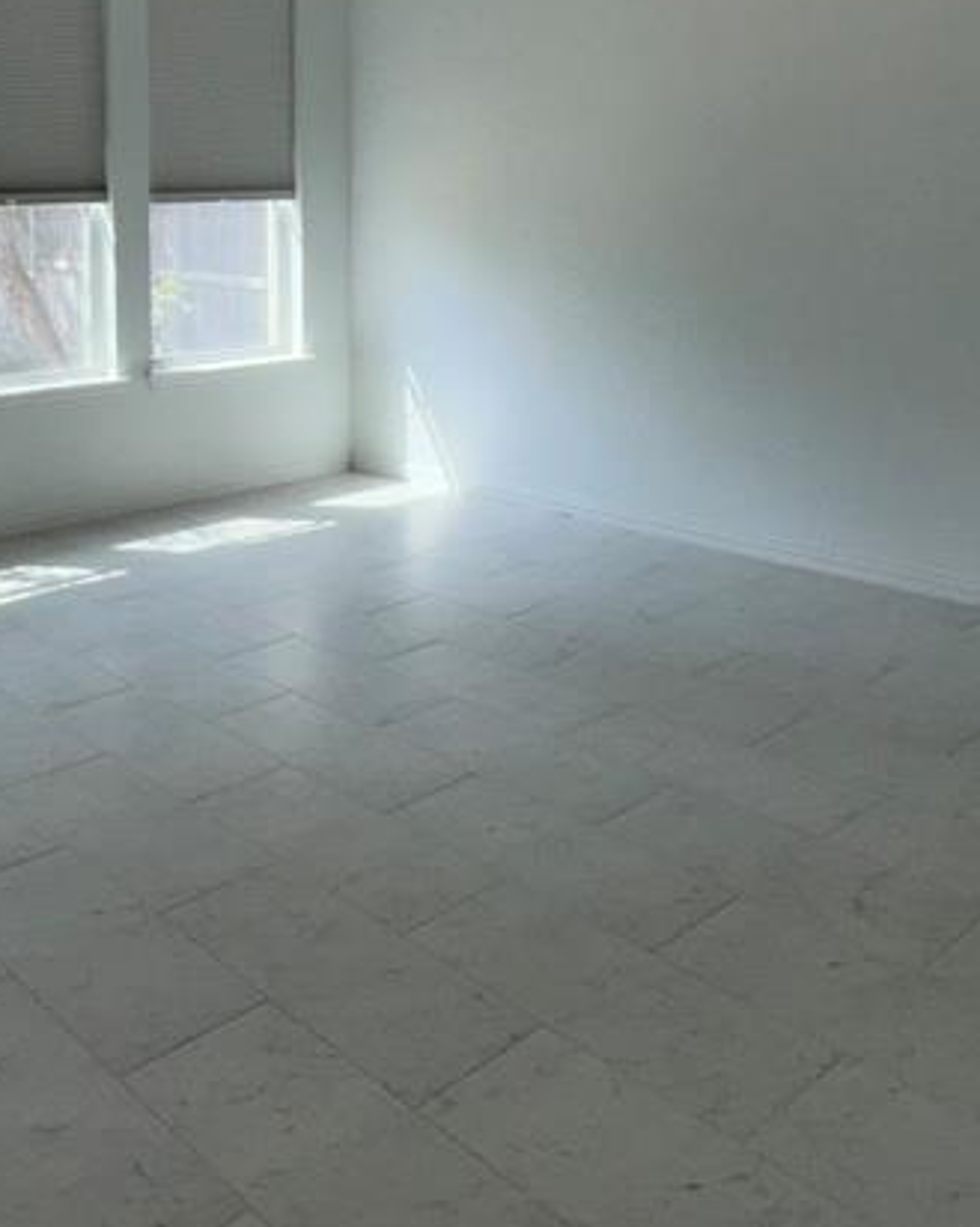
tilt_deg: -4.8
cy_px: 295
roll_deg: +0.9
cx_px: 125
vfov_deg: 50.5
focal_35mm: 34
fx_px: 1234
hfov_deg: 40.5
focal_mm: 2.22
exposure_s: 1/185
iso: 32
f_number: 2.2
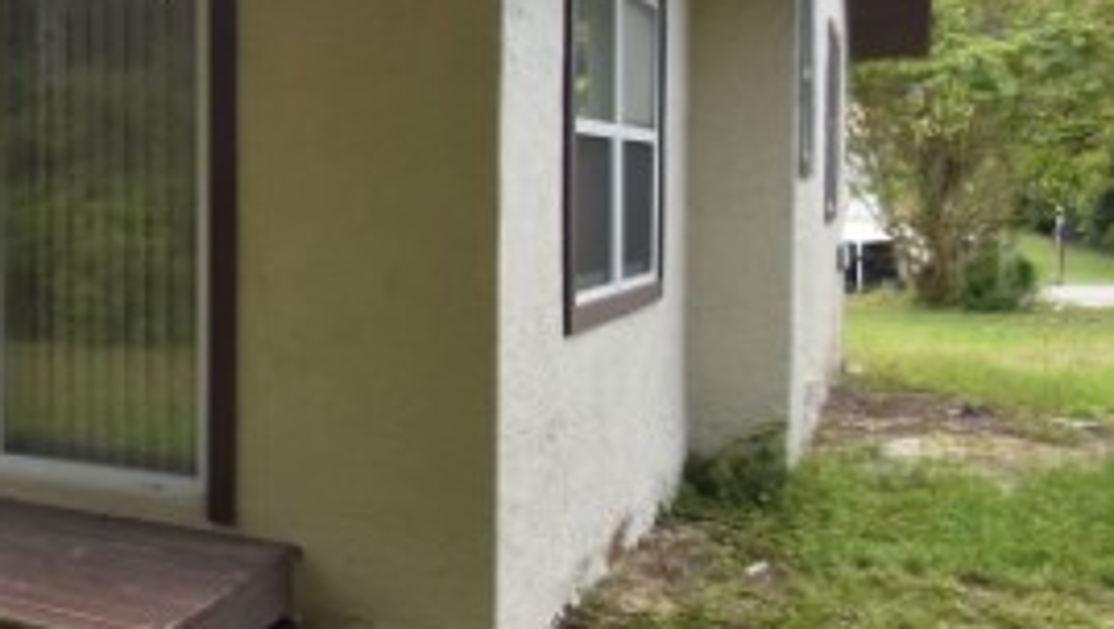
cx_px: -323
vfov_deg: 28.3
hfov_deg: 34.6
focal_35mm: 42
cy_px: 240
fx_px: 1242
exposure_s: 1/1500
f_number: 3.5
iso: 800
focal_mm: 10
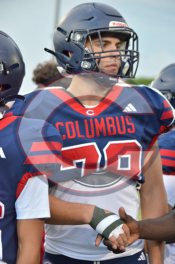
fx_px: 934
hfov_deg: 10.7
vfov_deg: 16.1
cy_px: 132
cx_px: 88
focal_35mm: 128
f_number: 4.5
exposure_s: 1/500
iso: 3200
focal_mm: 85
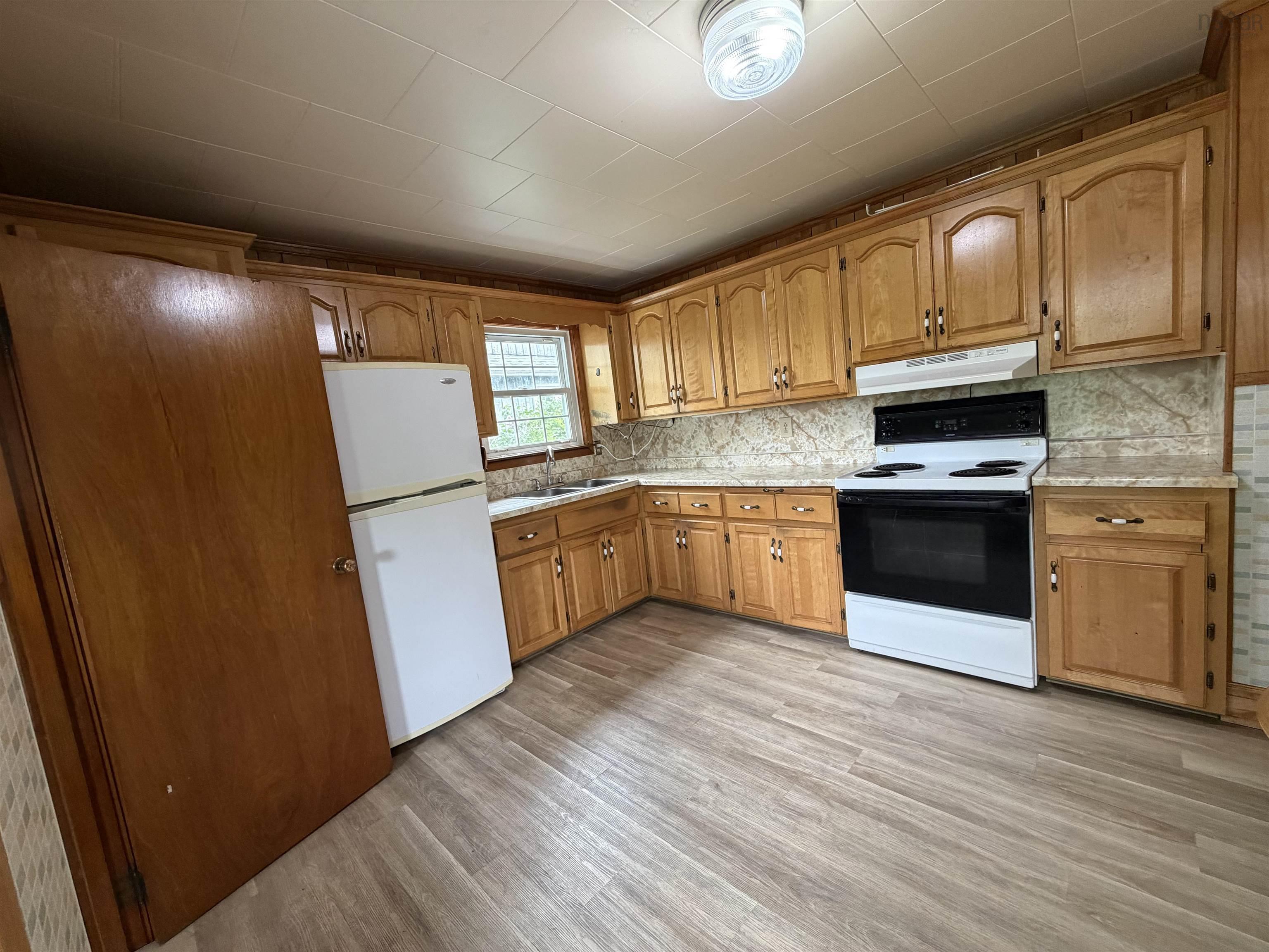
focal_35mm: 14
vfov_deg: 85.7
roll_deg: +7.0
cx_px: 634
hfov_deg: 102.1
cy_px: 476
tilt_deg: -5.1
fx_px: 513
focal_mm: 2.22
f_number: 2.2
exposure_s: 1/60
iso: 250
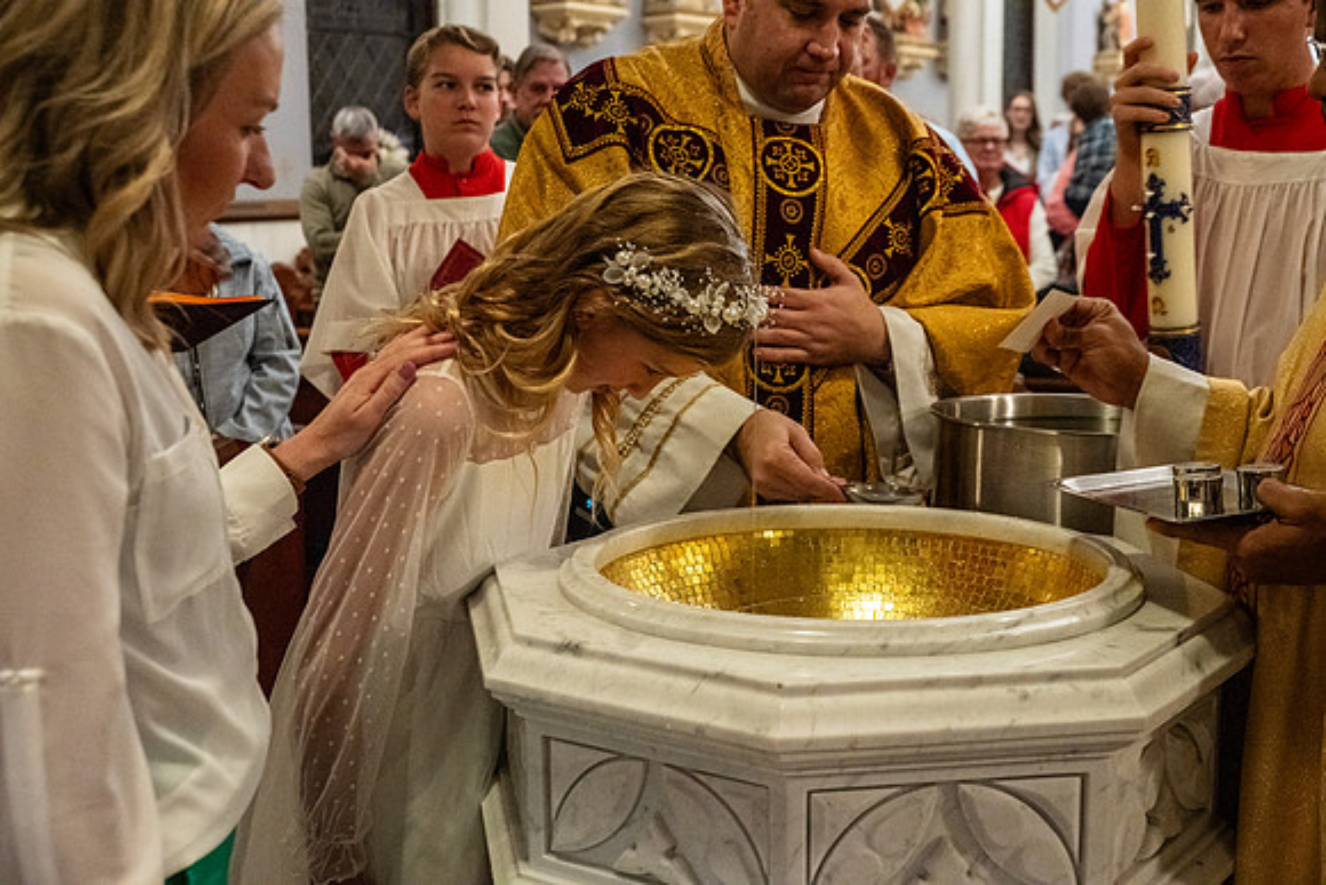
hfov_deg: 42.7
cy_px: 442
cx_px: 663
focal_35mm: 46
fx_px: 1695
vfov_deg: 29.3
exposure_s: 1/60
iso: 5000
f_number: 5.3
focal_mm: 46
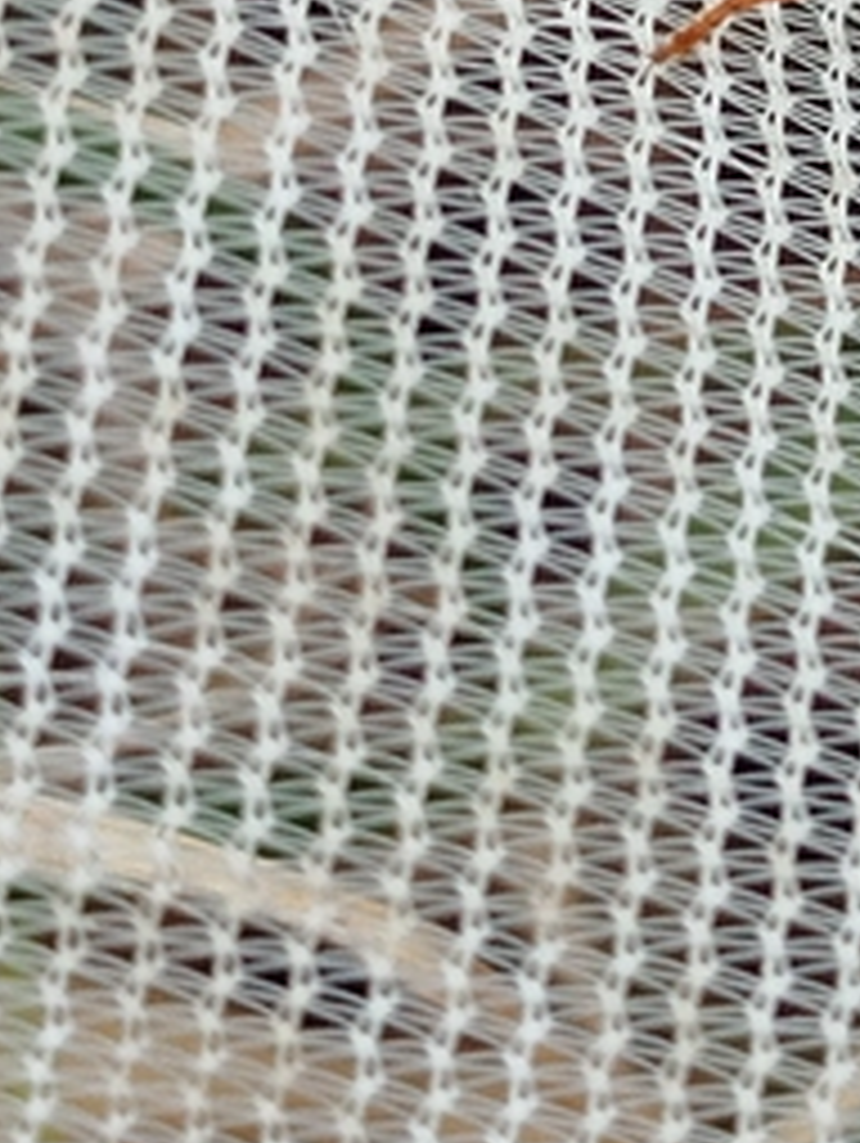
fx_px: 2579
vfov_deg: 24.1
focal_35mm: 78
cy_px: 63
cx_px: 923
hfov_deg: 18.3
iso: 64
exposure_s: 1/100
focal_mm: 5.31
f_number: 1.7
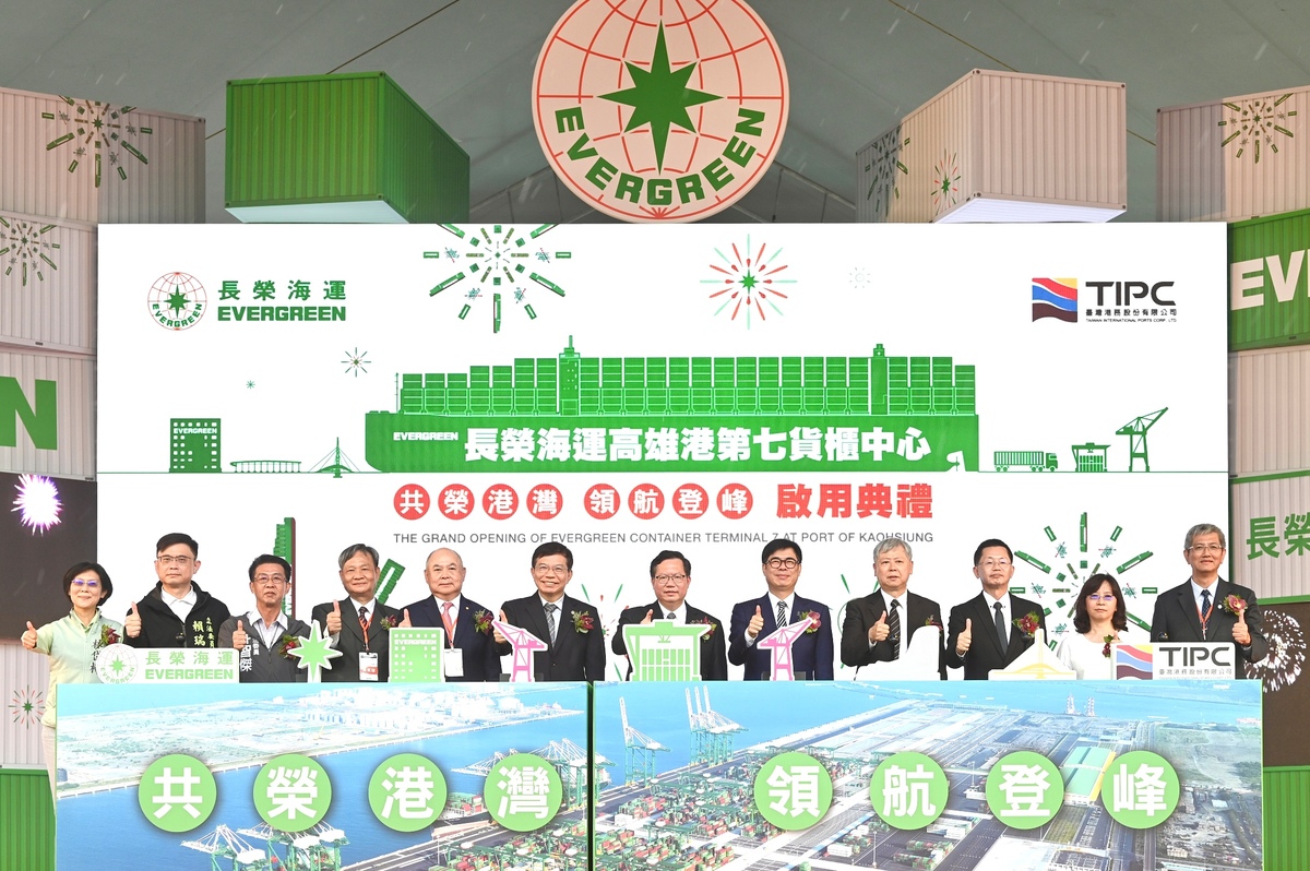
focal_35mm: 82
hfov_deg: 24.8
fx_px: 2981
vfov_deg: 16.6
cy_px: 436
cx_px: 655
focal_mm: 82
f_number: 7.1
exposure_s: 1/200
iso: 640
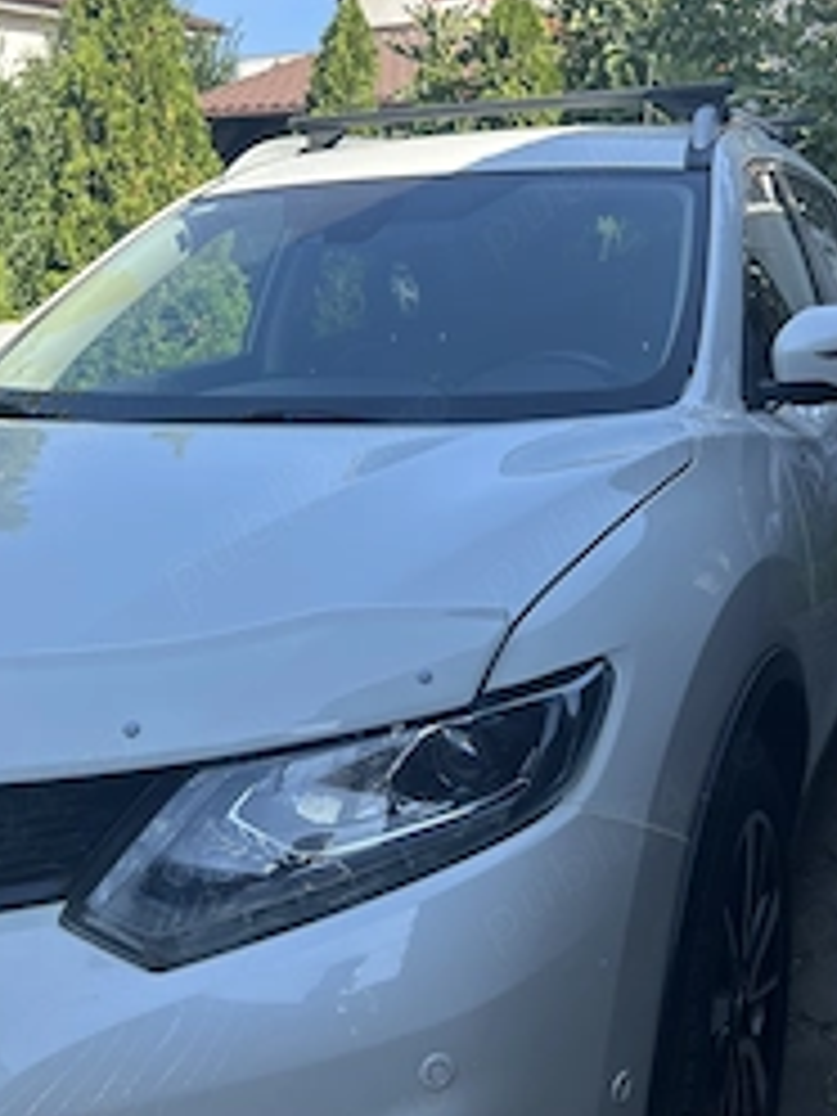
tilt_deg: -11.0
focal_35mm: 42
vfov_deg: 44.8
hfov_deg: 34.3
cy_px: 567
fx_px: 1354
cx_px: 464
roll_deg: +1.2
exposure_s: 1/1196
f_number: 1.5
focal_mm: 5.7
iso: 50
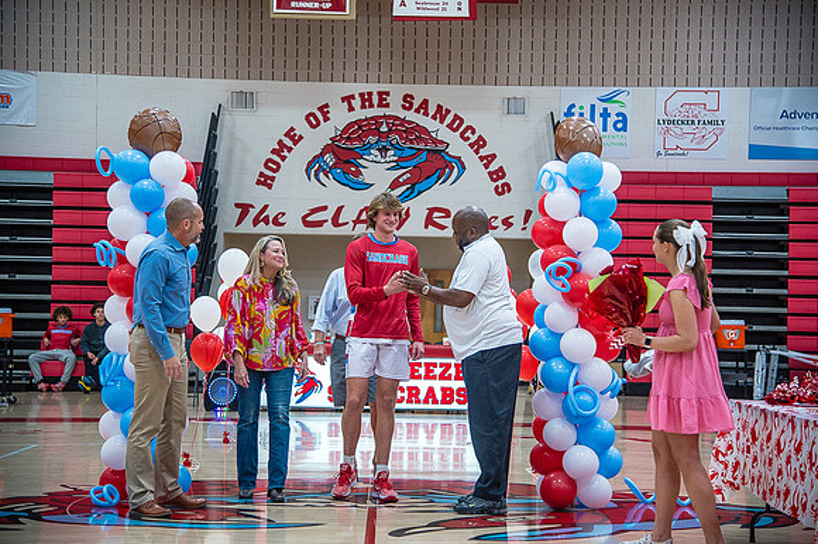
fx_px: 1590
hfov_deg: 28.9
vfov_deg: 19.4
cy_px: 272
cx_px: 409
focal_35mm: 70
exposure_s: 1/320
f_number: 4
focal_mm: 70
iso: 2000
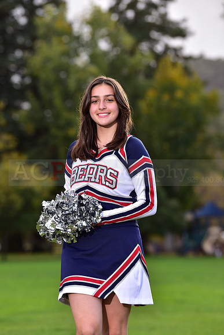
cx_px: 112
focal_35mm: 150
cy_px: 168
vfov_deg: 13.7
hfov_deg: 9.2
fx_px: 1399
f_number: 4.5
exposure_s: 1/250
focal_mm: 150
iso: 160
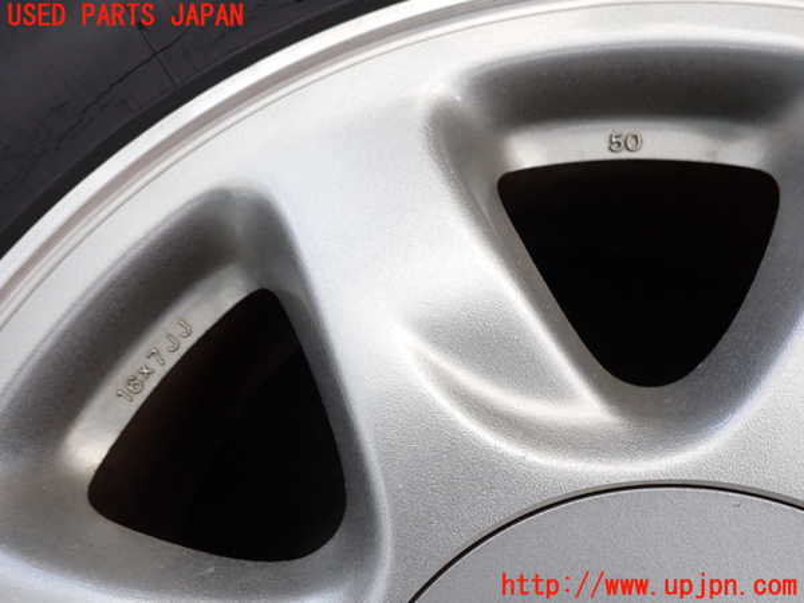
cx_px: 402
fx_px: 697
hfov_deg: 60.0
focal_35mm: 30
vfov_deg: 46.8
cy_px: 302
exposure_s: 1/40
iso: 200
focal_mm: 5.4
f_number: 2.3
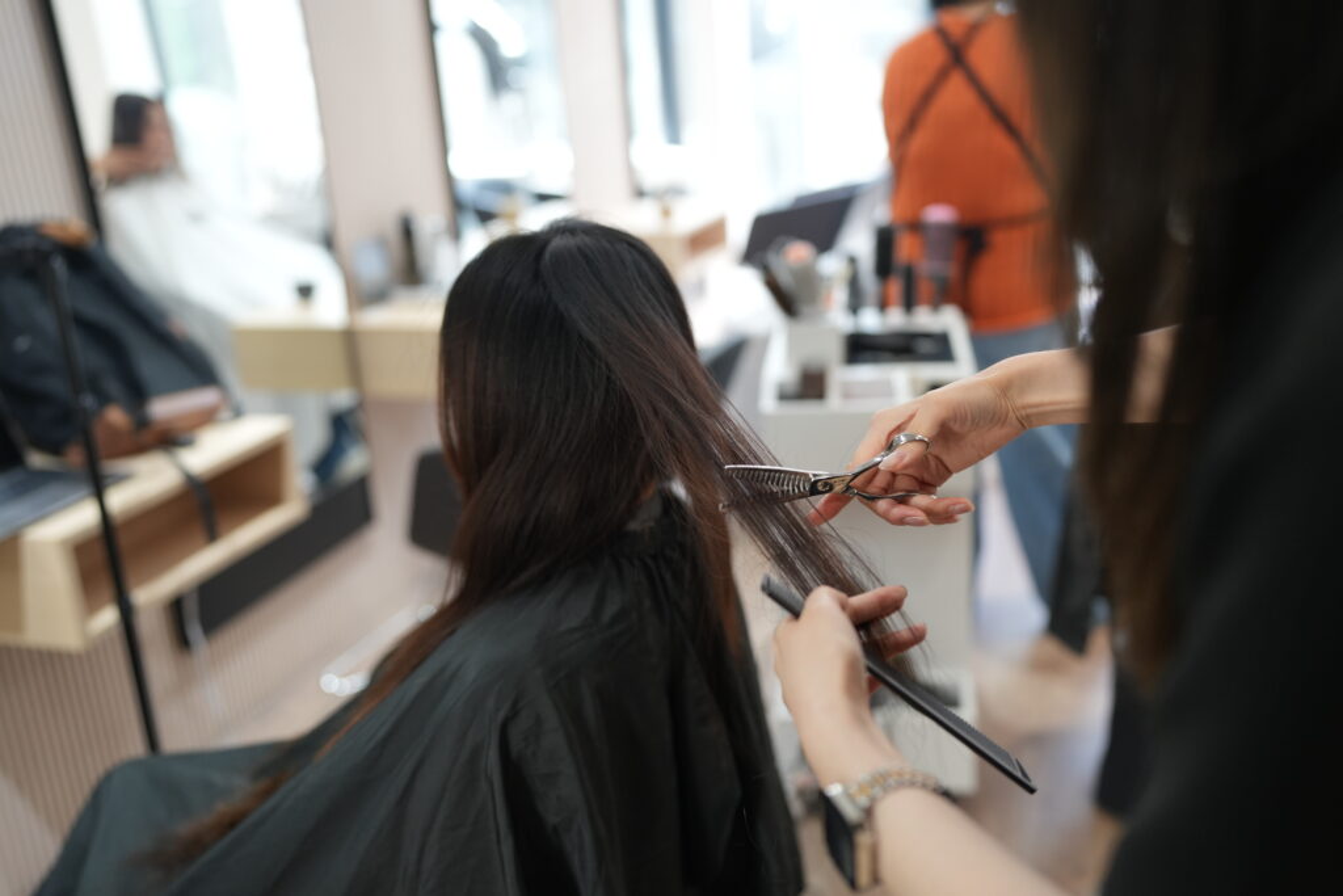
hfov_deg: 54.4
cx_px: 672
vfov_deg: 37.9
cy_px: 448
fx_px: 1306
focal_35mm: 35
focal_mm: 35
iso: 800
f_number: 2
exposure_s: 1/250
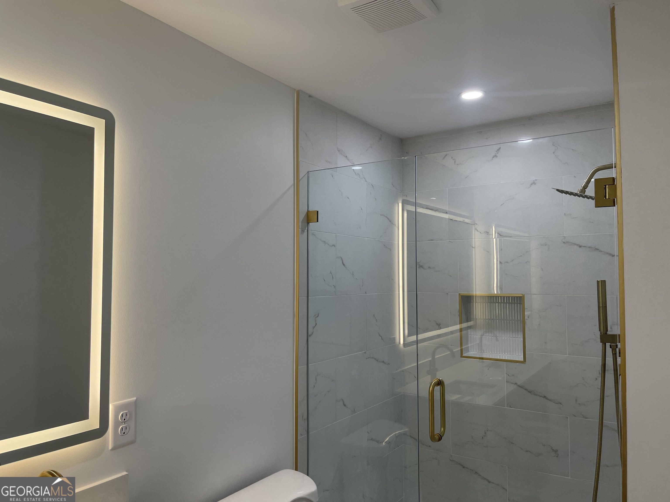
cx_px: 335
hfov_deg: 69.4
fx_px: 484
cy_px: 251
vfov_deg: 54.9
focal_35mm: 25
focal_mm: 5.1
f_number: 1.6
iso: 40
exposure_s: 1/120
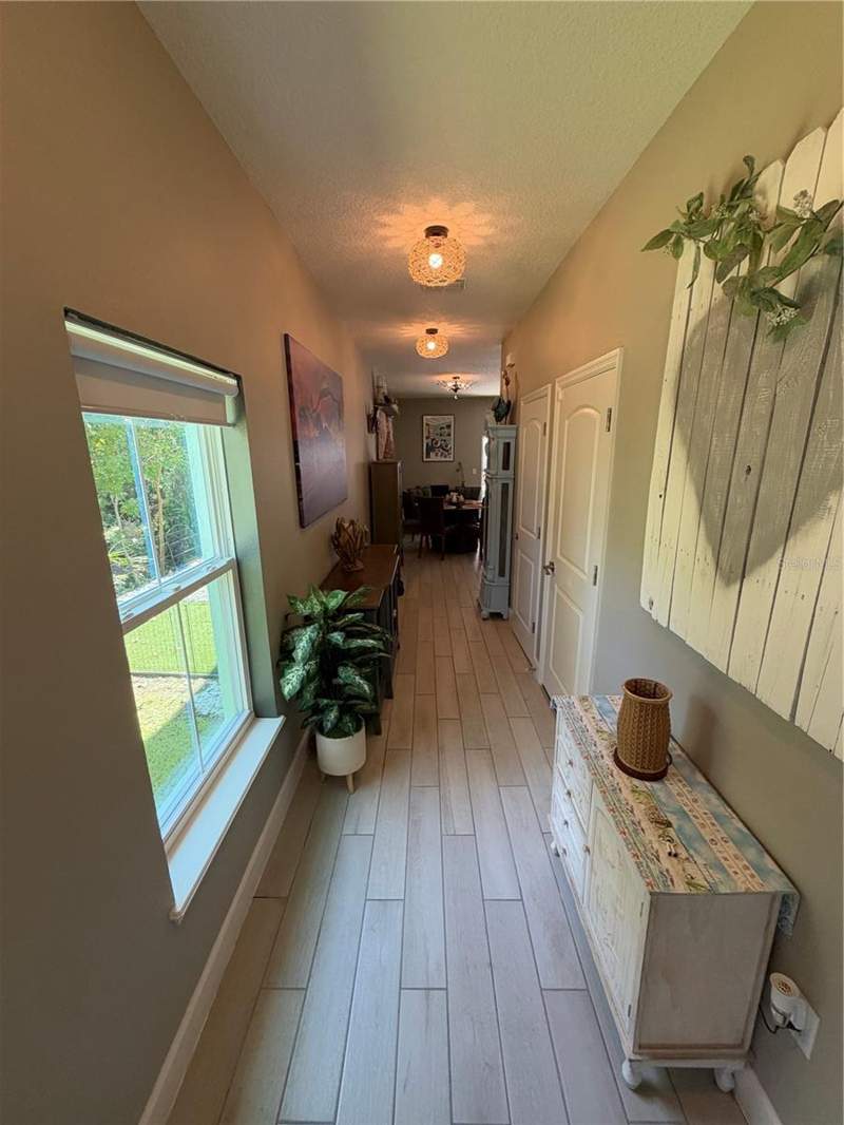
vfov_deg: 102.1
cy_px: 562
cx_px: 422
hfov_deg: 85.7
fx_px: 455
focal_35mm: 14
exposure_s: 1/60
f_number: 2.2
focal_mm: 2.22
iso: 200
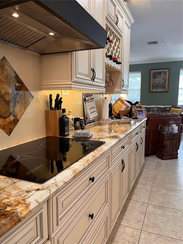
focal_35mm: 26
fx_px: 183
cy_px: 122
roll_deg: +0.9
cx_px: 92
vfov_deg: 67.3
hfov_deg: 53.1
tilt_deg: -8.4
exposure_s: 1/60
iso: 100
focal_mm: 5.1
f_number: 1.6
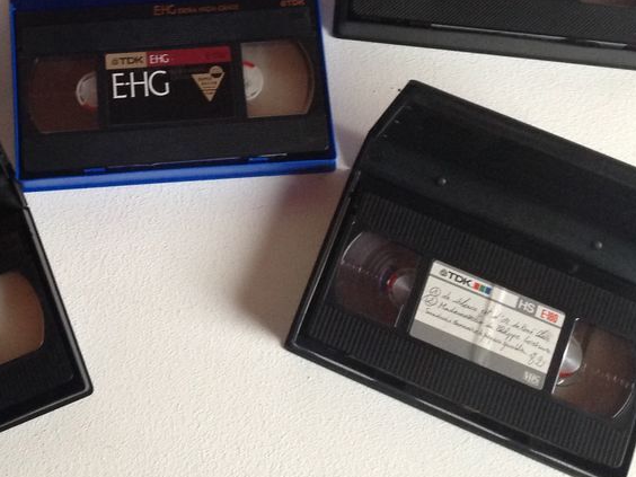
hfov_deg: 30.7
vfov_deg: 23.3
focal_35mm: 62
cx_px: 167
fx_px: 1139
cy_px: 94
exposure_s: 1/15
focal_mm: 4.28
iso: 200
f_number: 2.4
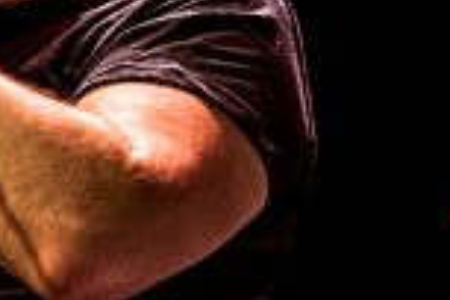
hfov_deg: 6.2
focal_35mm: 329
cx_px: -103
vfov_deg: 4.2
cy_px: -51
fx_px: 4112
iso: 1250
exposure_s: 1/80
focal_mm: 70
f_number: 2.8
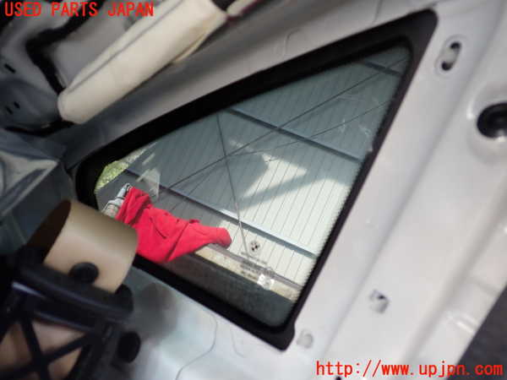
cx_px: 254
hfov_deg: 60.0
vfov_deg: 46.8
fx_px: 439
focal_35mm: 30
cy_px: 190
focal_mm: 5.4
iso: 200
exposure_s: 1/125
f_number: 2.3
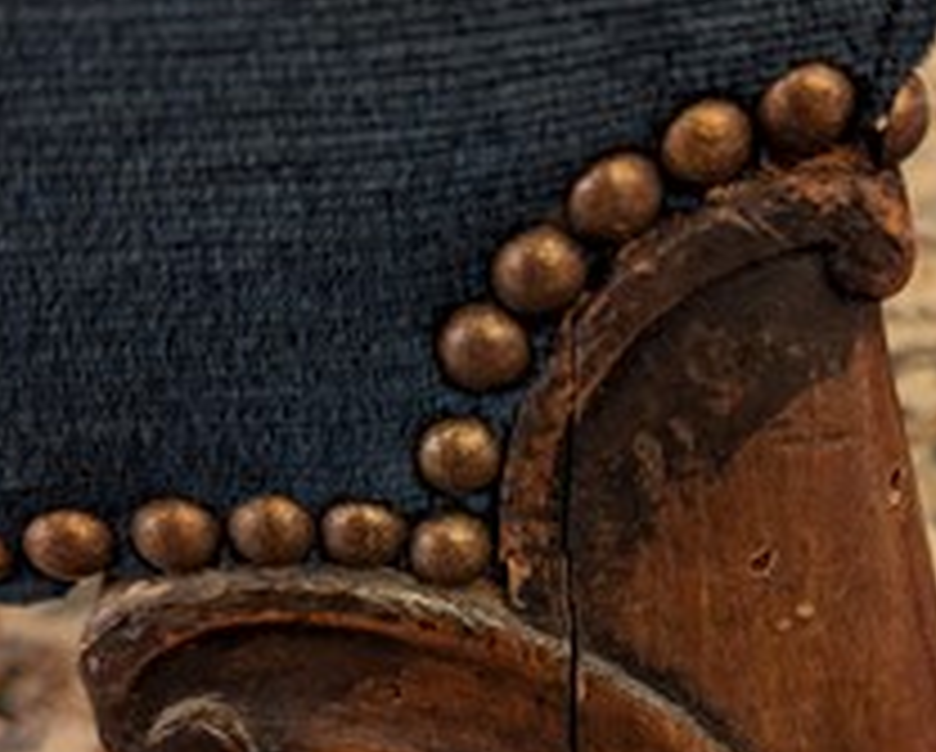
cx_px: 628
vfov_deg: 32.9
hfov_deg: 40.6
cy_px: 558
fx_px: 1248
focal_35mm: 45
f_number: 1.85
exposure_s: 1/100
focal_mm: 6.81
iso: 1871
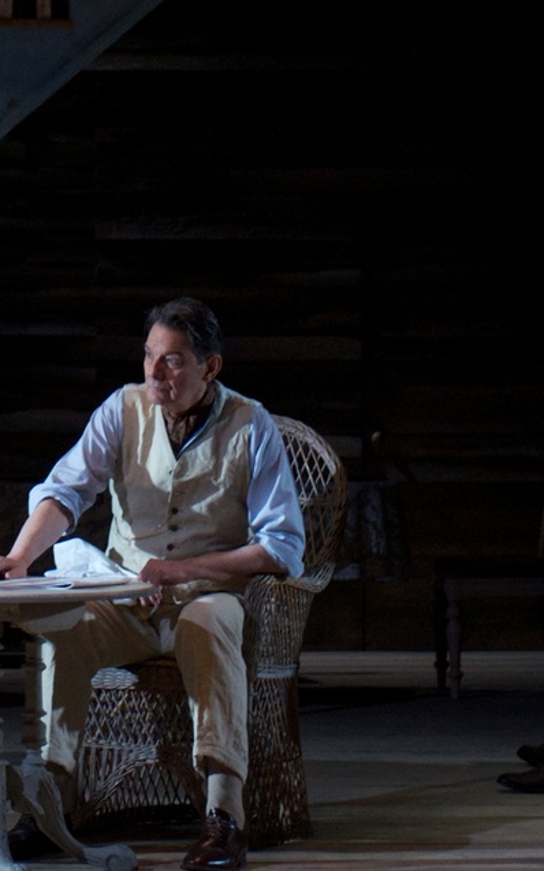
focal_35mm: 180
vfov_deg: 11.5
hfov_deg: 7.2
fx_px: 4271
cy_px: -107
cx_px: -86
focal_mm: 45
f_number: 3.2
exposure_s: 1/50
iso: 2000
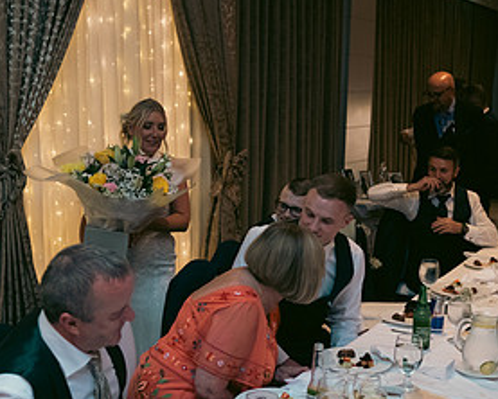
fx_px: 782
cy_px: 238
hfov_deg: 34.9
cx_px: 153
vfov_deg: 28.6
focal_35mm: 53
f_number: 3.5
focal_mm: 27
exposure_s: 1/160
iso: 800
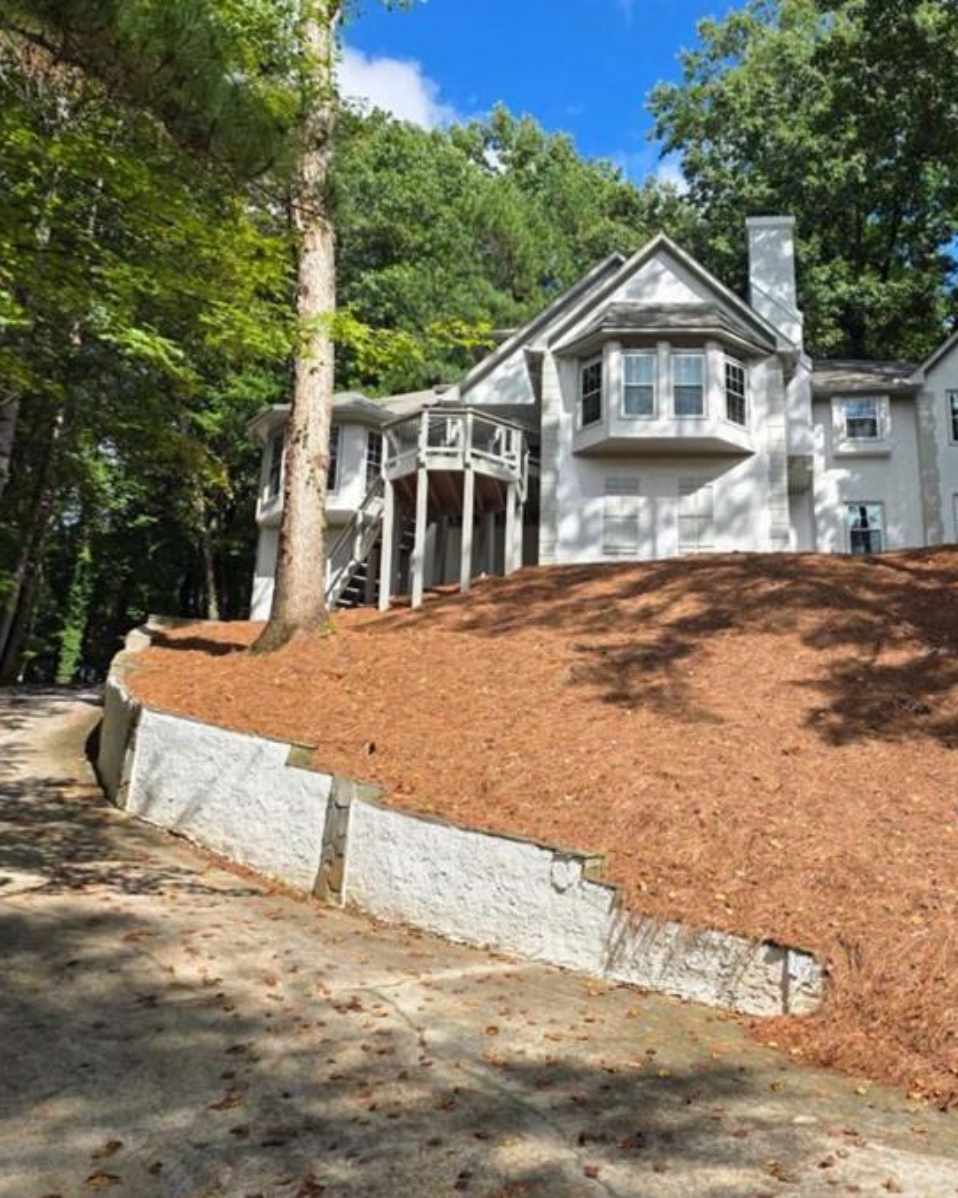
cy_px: 553
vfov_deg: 52.8
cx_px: 744
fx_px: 1205
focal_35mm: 34
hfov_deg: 41.8
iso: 80
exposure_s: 1/2593
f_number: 1.7
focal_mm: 6.25
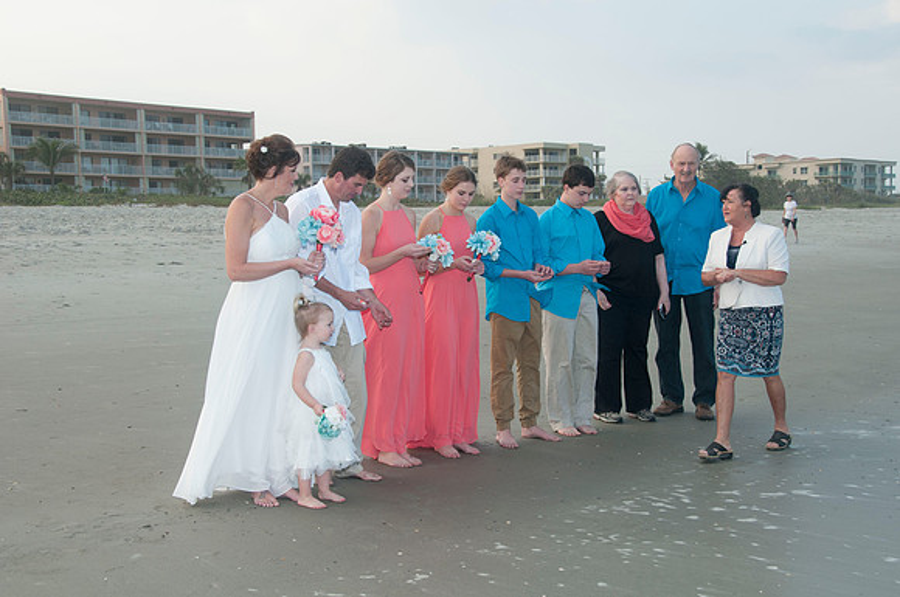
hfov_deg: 41.2
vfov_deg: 28.0
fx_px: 1198
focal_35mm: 48
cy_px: 298
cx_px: 450
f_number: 7.1
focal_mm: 32
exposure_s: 1/250
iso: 100
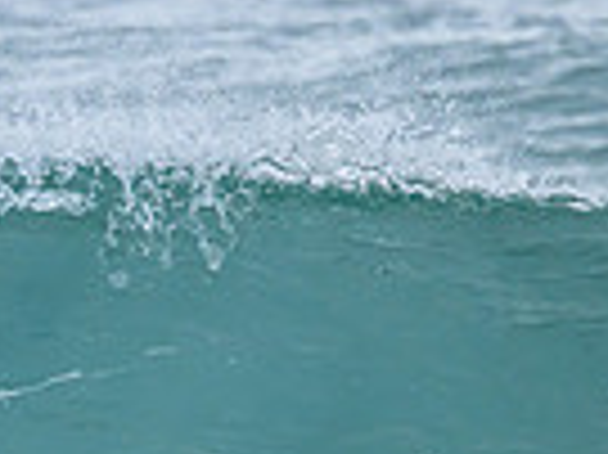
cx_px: -590
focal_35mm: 2323
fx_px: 40765
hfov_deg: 0.9
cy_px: 452
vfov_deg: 0.6
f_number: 11
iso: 1400
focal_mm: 550
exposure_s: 1/2000
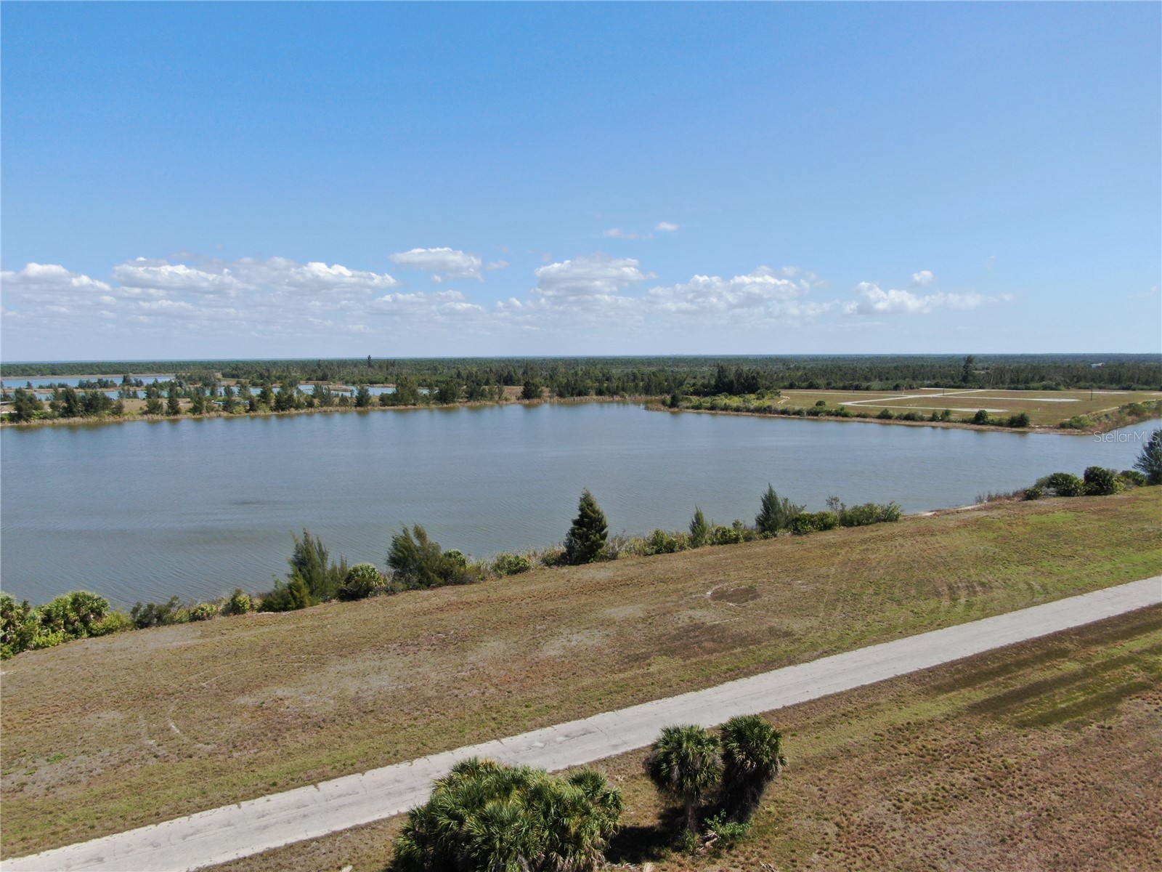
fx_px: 806
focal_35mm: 24
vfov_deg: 56.8
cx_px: 581
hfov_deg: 71.6
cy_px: 436
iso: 100
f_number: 2.8
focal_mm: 4.39
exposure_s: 1/1250
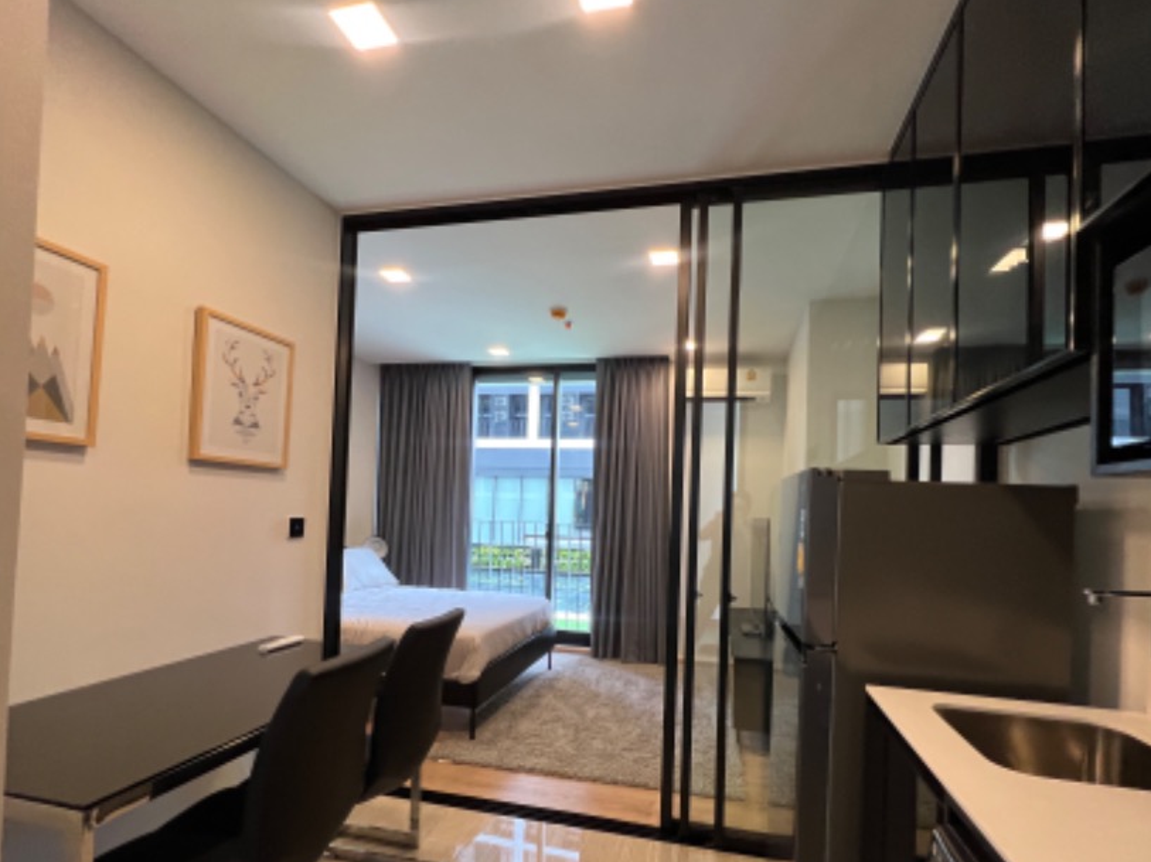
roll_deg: -0.4
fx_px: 532
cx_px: 593
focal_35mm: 16
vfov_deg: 77.5
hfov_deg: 94.5
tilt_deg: +3.8
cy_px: 501
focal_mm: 1.57
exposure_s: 1/100
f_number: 1.8
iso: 200
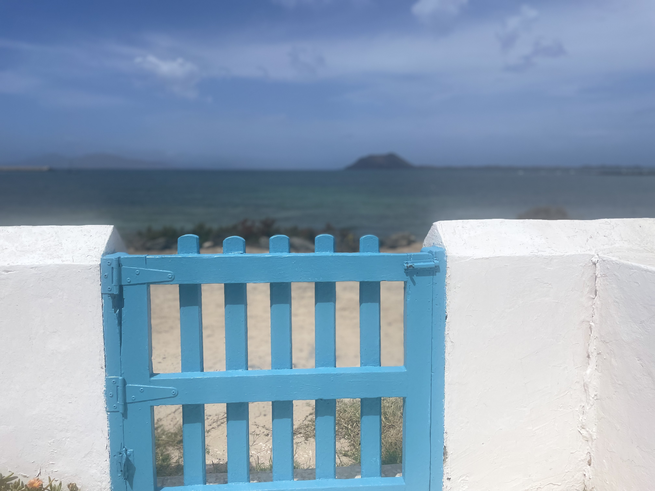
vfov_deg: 53.1
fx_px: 492
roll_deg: +0.2
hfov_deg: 67.3
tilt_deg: -9.4
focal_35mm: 26
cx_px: 328
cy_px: 246
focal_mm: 4.2
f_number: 1.6
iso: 50
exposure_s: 1/14925
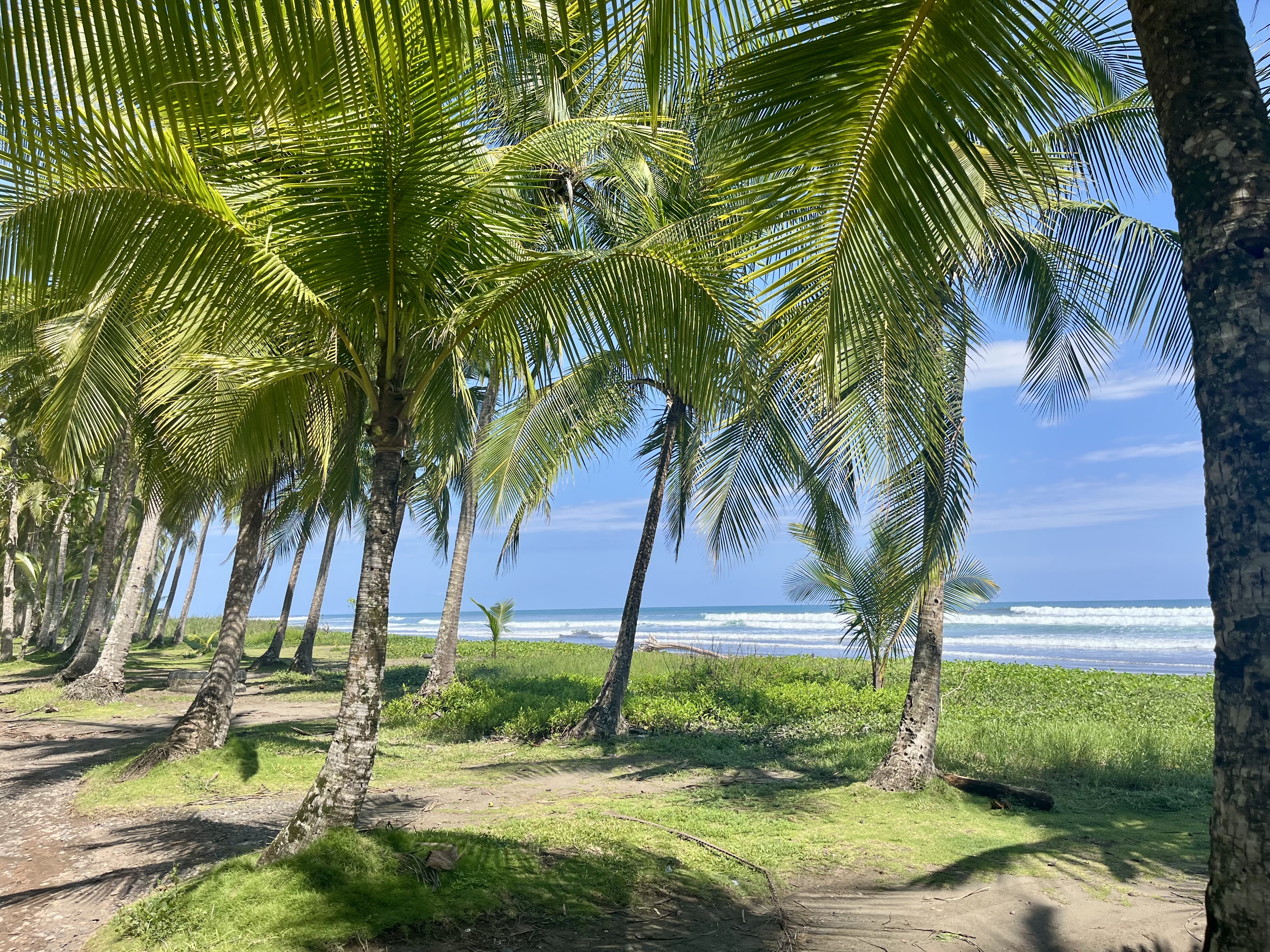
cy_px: 476
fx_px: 954
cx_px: 635
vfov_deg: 53.1
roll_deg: +0.2
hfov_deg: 67.3
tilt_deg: +4.5
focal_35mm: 26
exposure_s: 1/2463
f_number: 1.6
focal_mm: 5.1
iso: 50
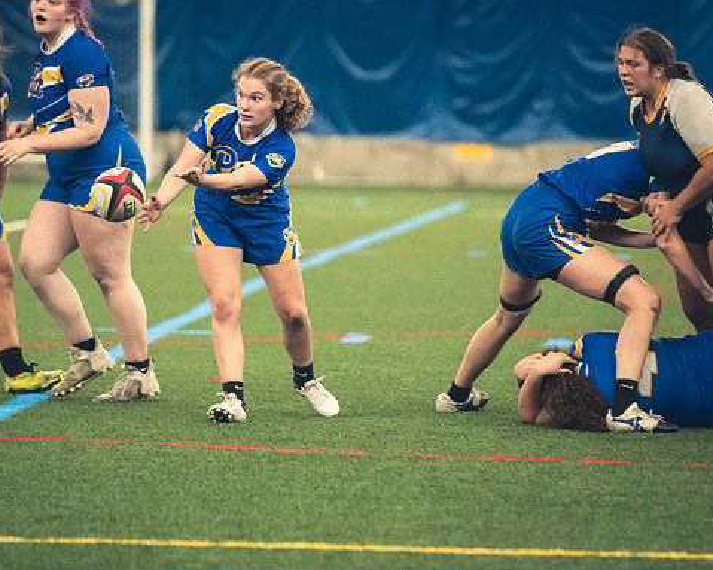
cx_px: 329
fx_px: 6836
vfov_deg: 4.8
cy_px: 284
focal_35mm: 324
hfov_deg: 6.0
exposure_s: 1/500
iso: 12800
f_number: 2.8
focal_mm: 190
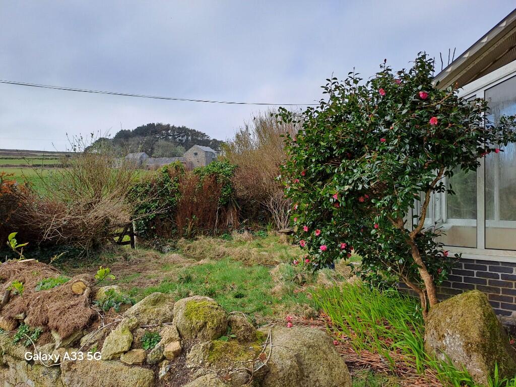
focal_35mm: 25
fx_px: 373
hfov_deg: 69.4
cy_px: 194
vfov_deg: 54.9
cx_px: 258
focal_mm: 4.65
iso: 32
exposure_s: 1/992
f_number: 1.8
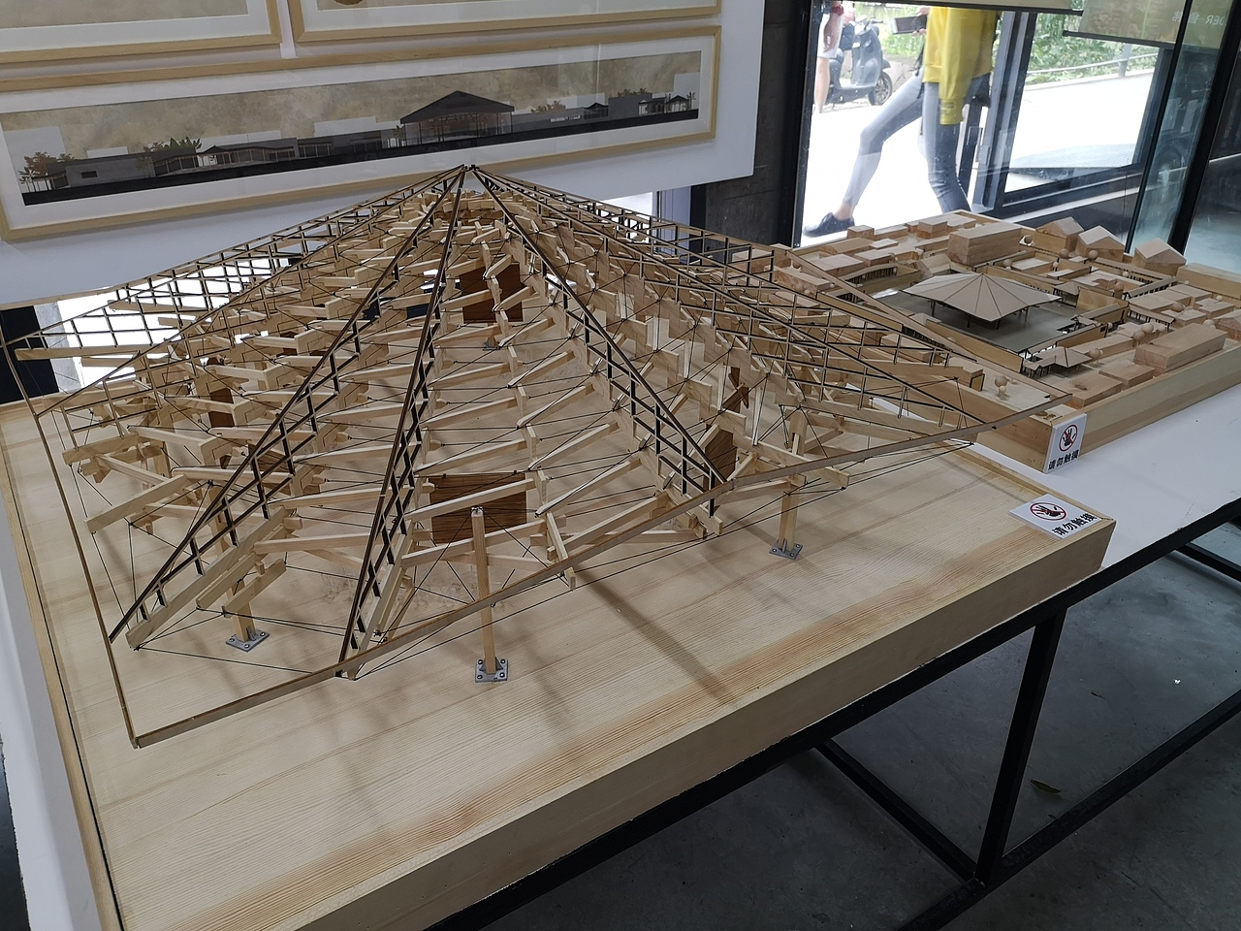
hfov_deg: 65.3
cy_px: 466
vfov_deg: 51.4
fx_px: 968
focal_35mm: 27
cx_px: 620
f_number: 1.8
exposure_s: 1/50
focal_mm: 3.95
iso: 64
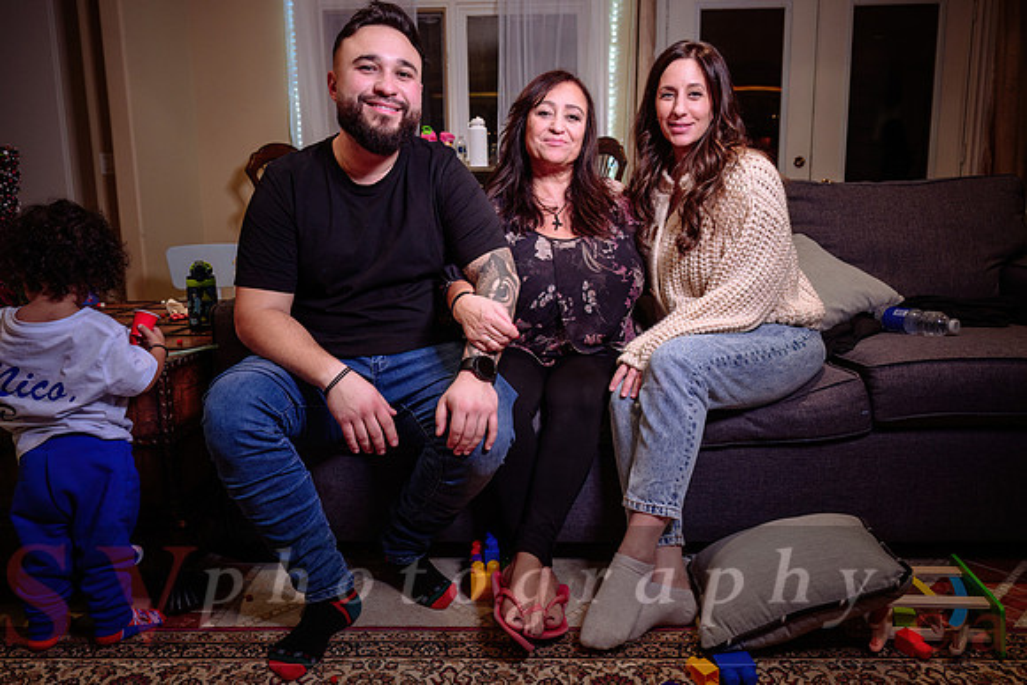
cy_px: 332
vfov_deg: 49.1
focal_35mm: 26
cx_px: 536
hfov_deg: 68.8
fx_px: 749
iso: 500
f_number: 4
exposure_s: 1/100
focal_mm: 24
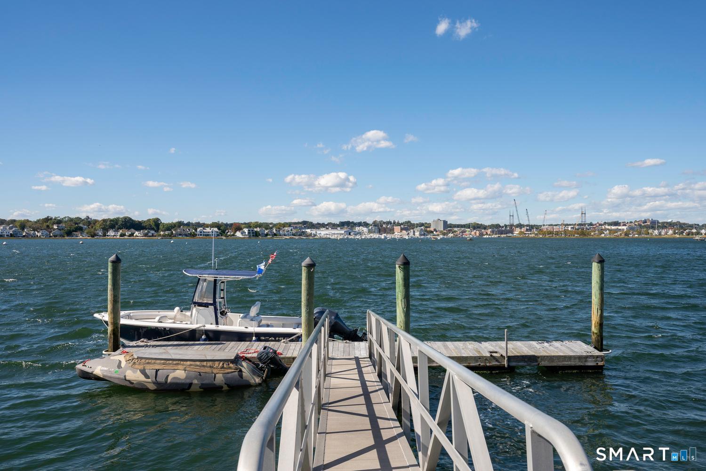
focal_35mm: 27
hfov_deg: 67.4
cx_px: 353
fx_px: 529
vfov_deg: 47.9
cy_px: 236
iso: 250
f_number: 9
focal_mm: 27
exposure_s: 1/500
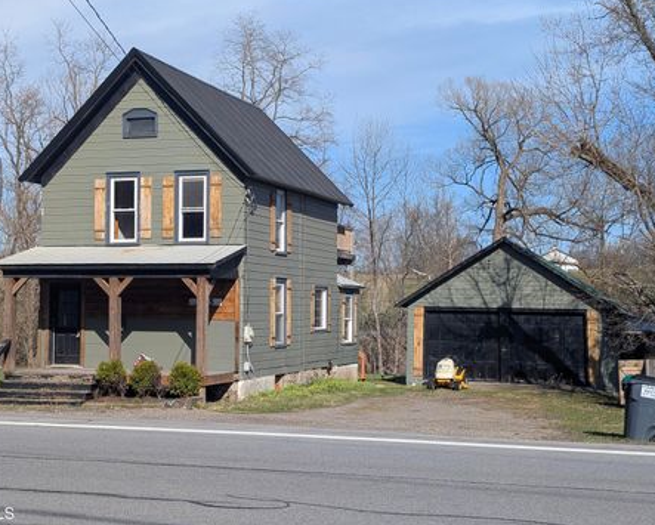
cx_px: 302
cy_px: 260
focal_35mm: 54
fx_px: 1048
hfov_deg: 34.7
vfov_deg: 28.1
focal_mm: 6.9
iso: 21
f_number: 1.68
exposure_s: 1/1138
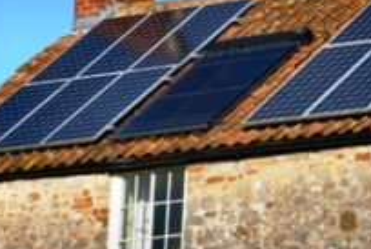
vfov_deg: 5.6
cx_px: 266
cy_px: 76
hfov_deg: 8.3
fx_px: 2552
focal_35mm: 247
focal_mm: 75
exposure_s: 1/250
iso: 50
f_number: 8
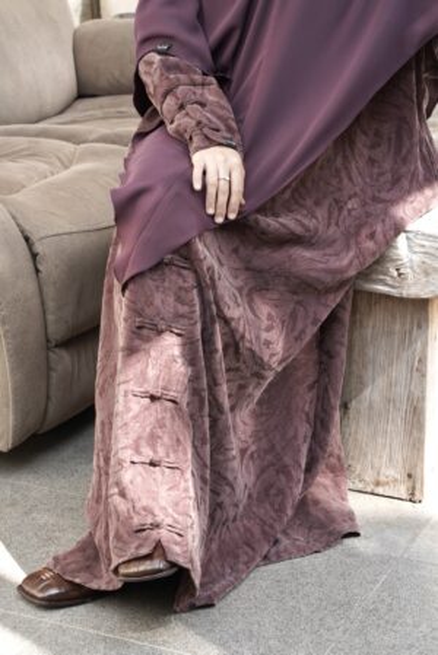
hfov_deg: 16.1
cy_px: 328
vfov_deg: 23.9
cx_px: 219
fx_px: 1549
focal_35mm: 85
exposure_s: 1/200
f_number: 11
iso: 800
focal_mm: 85
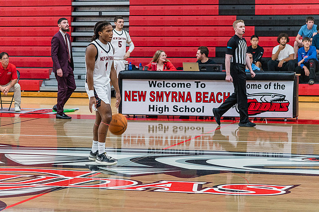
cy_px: 106
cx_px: 160
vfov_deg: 11.4
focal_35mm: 120
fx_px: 1063
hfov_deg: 17.1
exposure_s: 1/320
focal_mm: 120
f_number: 4
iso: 5000
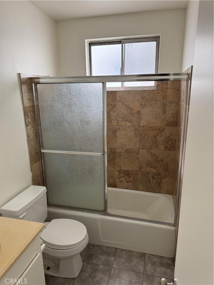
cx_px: 107
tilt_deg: -15.4
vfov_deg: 71.6
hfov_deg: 56.8
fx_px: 198
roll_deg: +2.0
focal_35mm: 24
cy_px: 142
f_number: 1.78
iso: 125
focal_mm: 6.76
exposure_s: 1/121
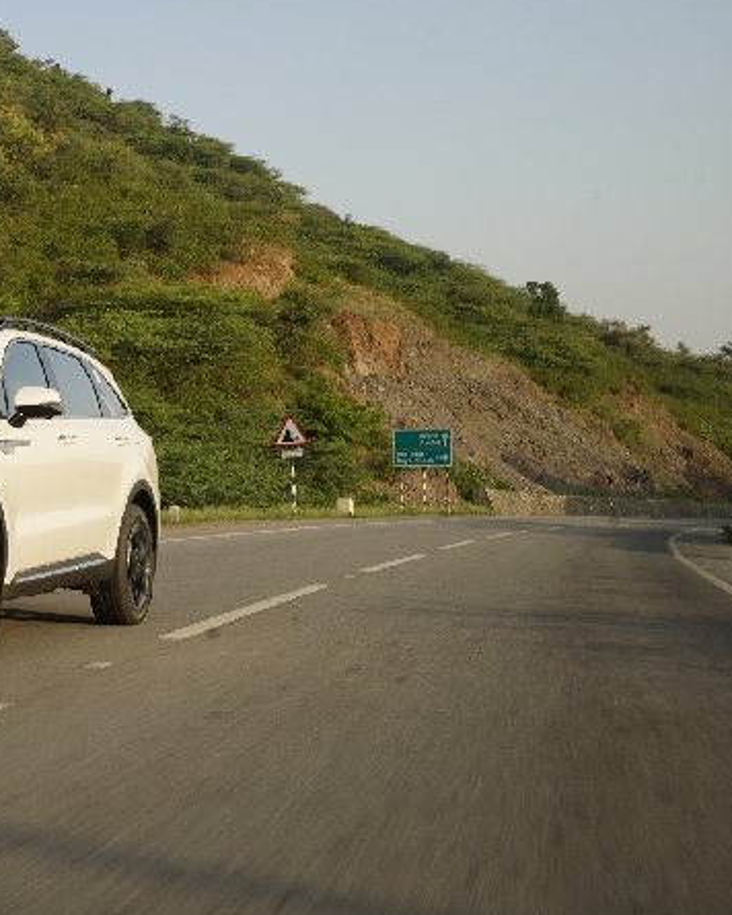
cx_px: -43
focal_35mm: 59
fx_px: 1598
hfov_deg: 24.3
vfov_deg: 31.9
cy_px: 402
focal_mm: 35
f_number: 11
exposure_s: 1/30
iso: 100
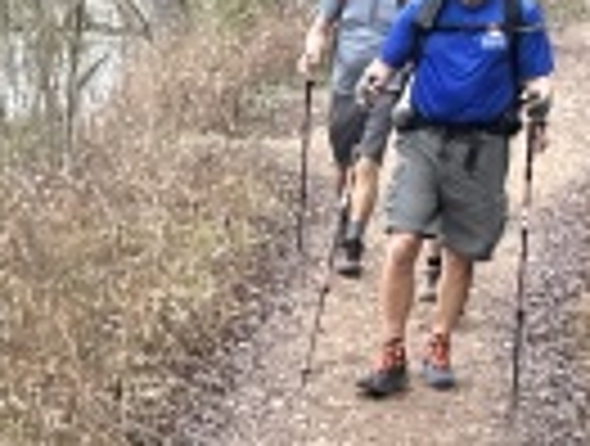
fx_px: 1914
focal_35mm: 112
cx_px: -302
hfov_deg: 16.0
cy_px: 419
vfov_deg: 13.2
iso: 64
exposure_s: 1/121
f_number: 1.9
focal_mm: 2.69
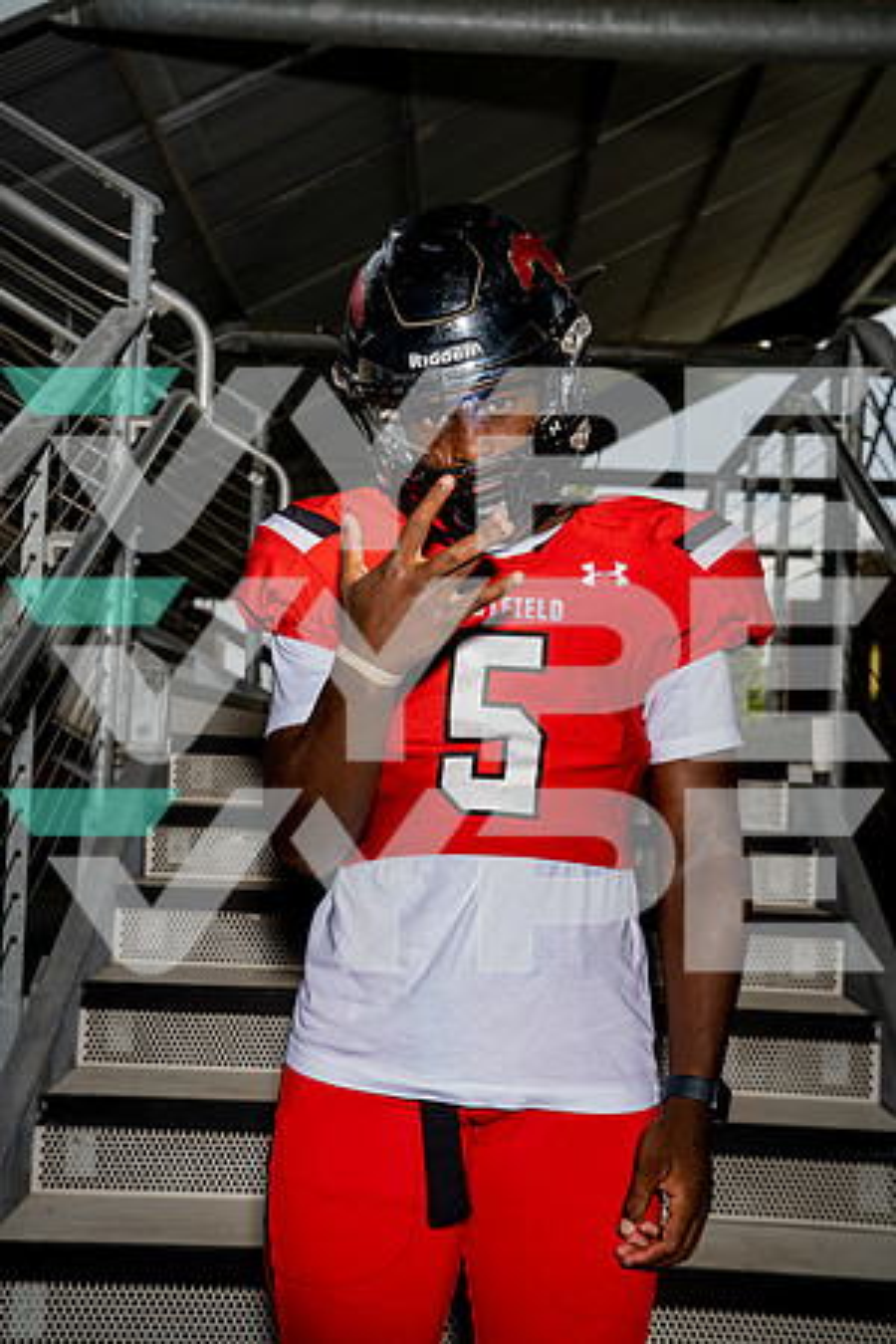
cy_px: 672
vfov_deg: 44.5
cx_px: 448
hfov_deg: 30.5
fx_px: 1643
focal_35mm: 44
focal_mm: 44
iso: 100
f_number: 6.3
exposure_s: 1/250
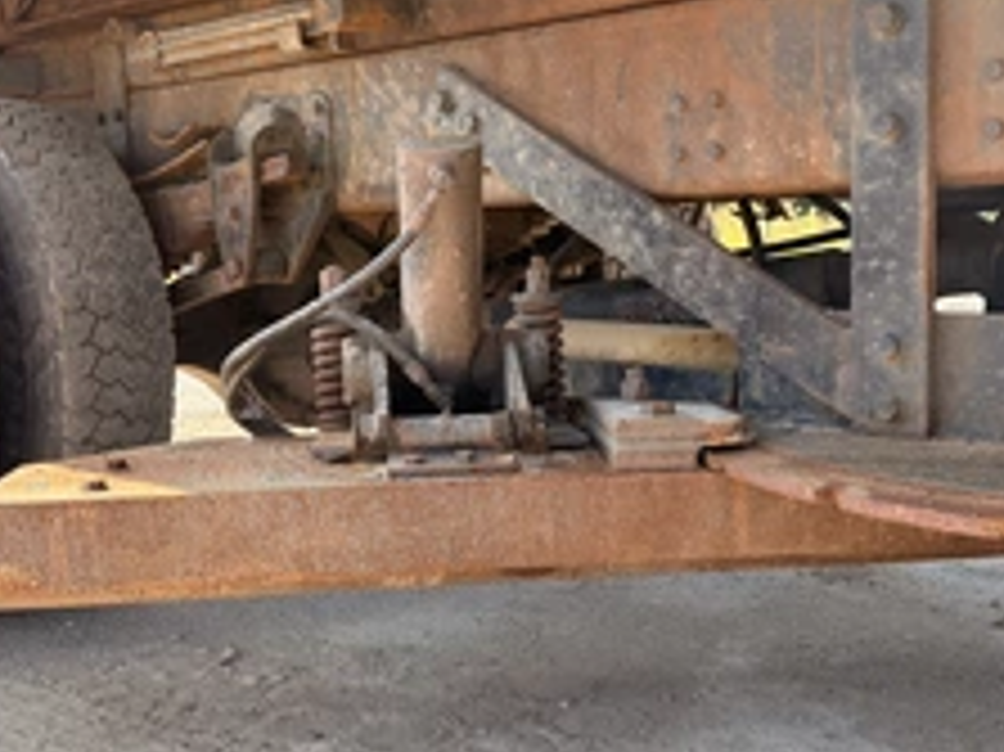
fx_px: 1246
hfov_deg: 43.8
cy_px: 320
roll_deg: -0.8
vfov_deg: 33.5
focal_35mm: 43
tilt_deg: -5.6
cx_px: 545
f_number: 1.78
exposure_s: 1/547
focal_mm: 6.76
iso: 100
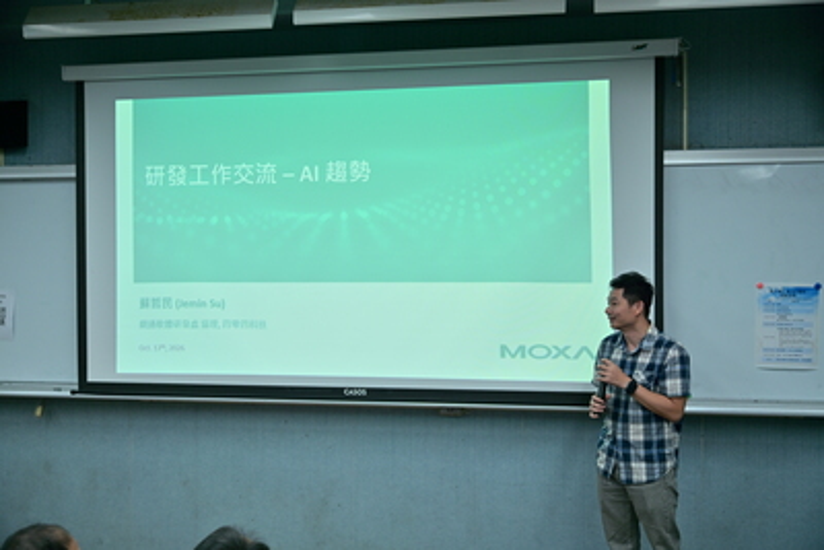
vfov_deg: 35.1
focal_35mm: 38
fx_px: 870
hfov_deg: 50.7
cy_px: 275
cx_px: 412
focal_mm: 38
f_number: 2.8
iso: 160
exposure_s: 1/100
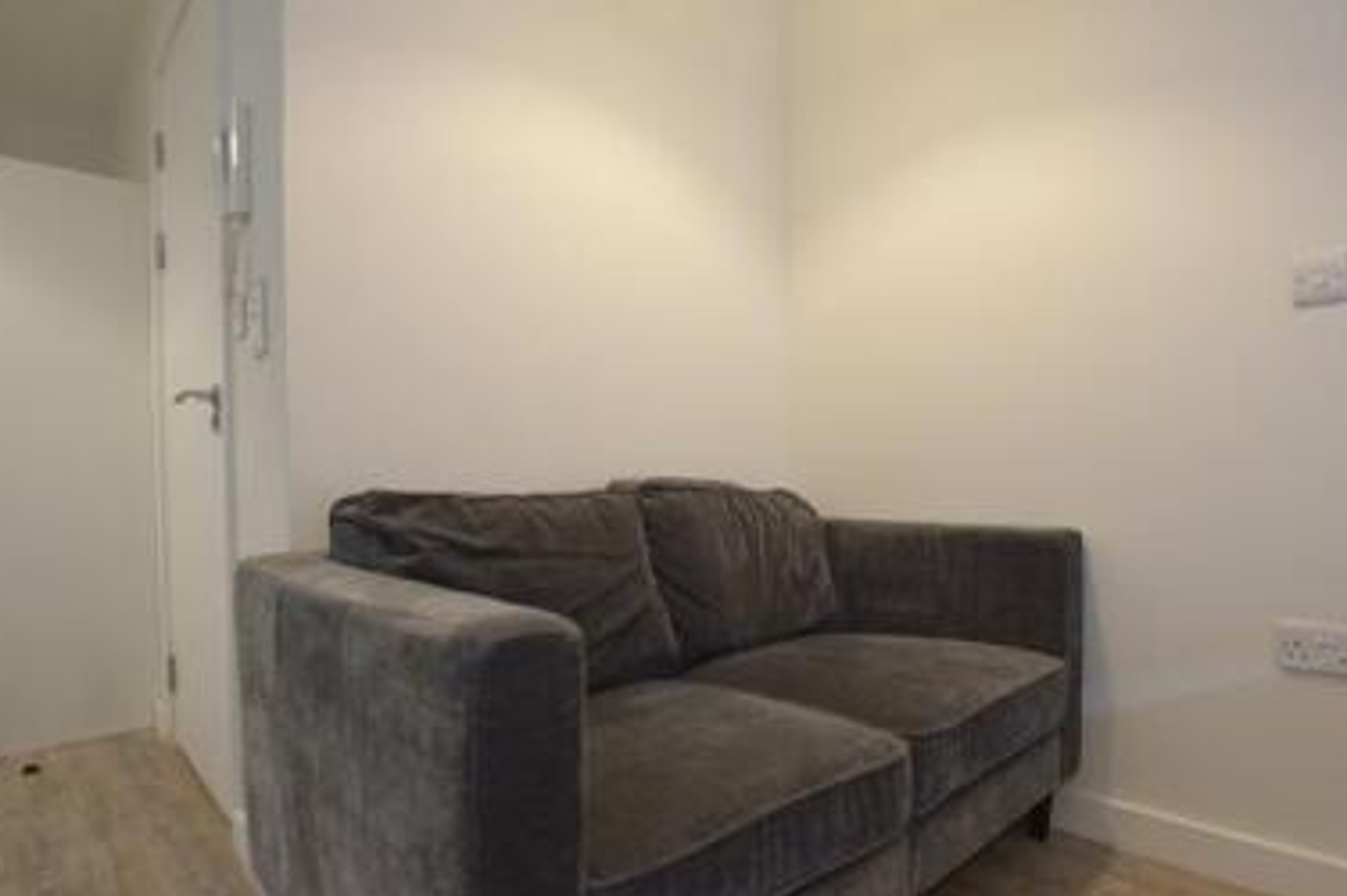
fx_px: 710
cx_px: 742
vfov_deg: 64.3
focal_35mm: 19
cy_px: 493
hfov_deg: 86.7
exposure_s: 1/60
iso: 800
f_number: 4
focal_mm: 10
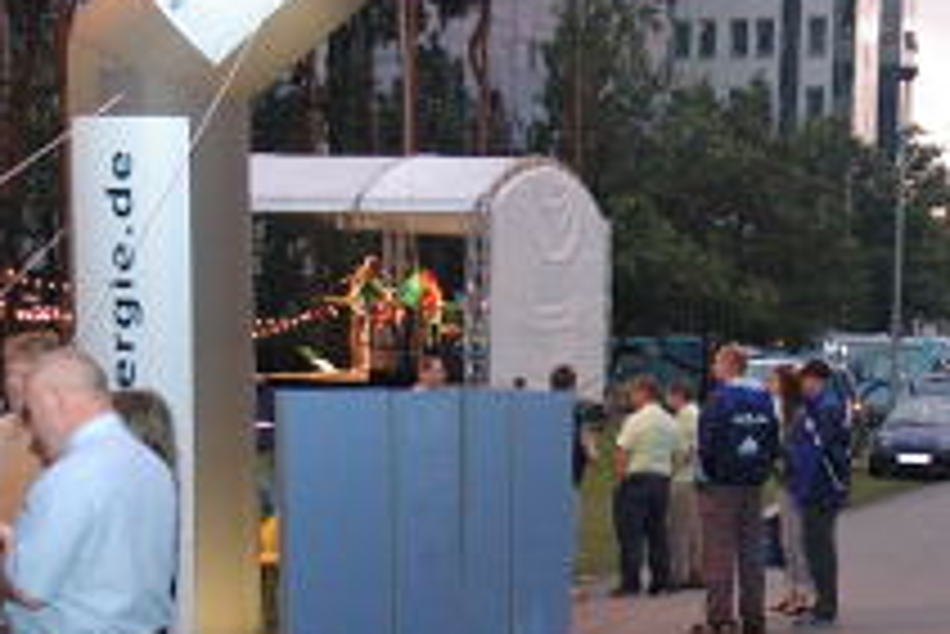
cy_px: 461
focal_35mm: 96
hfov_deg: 21.1
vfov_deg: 14.2
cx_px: 680
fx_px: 2535
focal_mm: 24
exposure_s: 1/60
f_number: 4
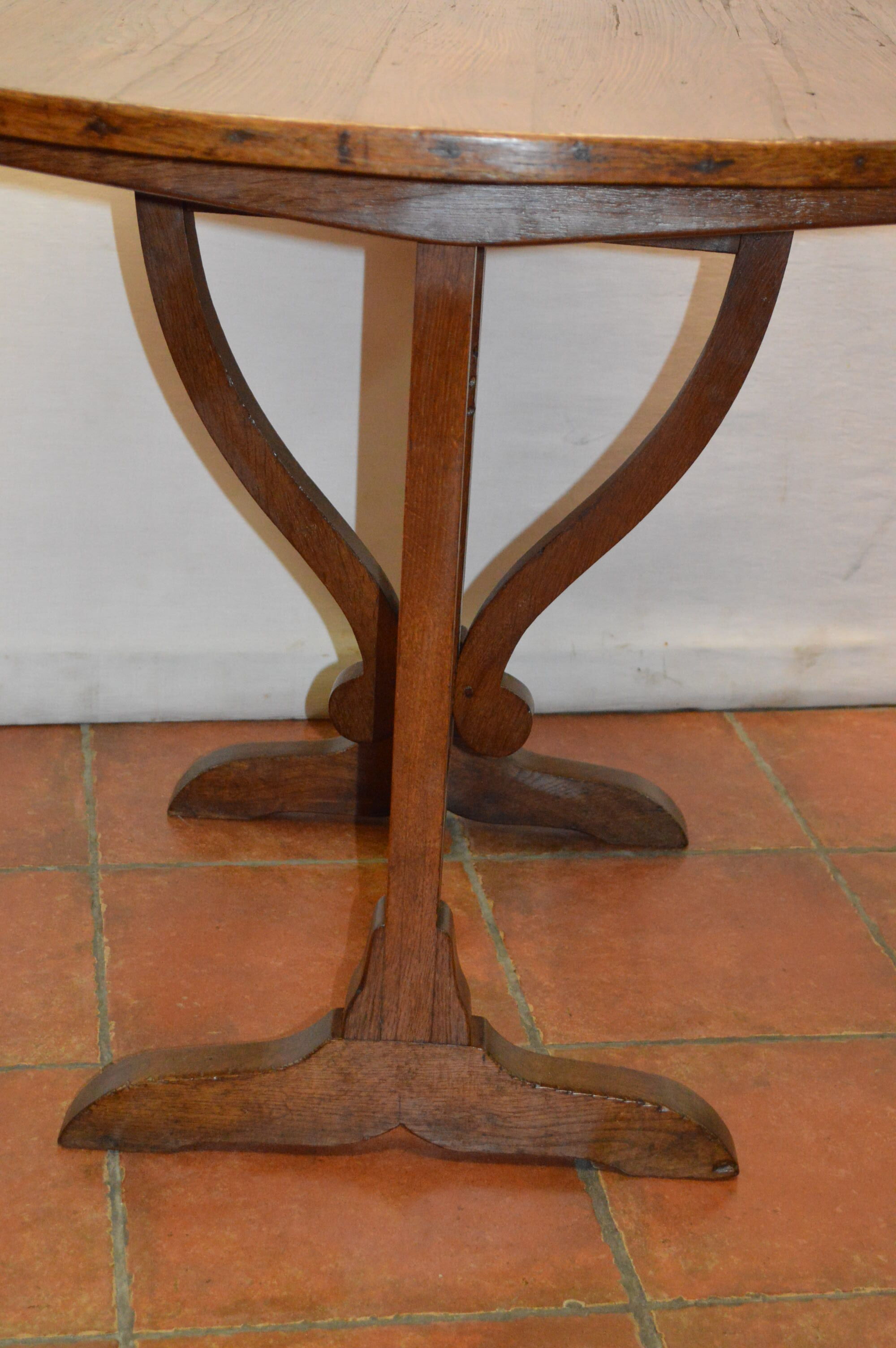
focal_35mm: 63
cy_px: 674
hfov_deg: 21.5
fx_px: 2356
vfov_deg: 31.9
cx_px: 448
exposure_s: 1/60
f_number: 5.3
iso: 3200
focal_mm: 42
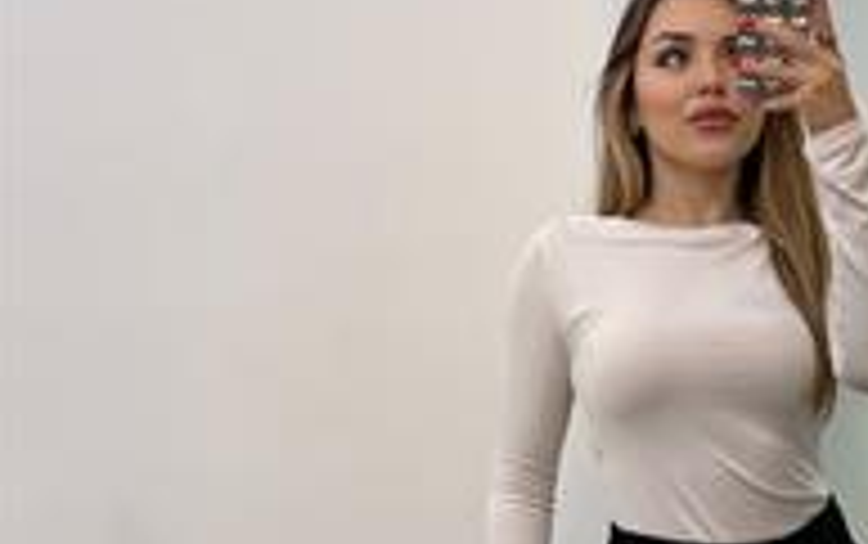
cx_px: 688
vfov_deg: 10.8
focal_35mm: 118
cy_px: 731
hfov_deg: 17.5
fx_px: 2794
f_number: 2
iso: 80
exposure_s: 1/100
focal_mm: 6
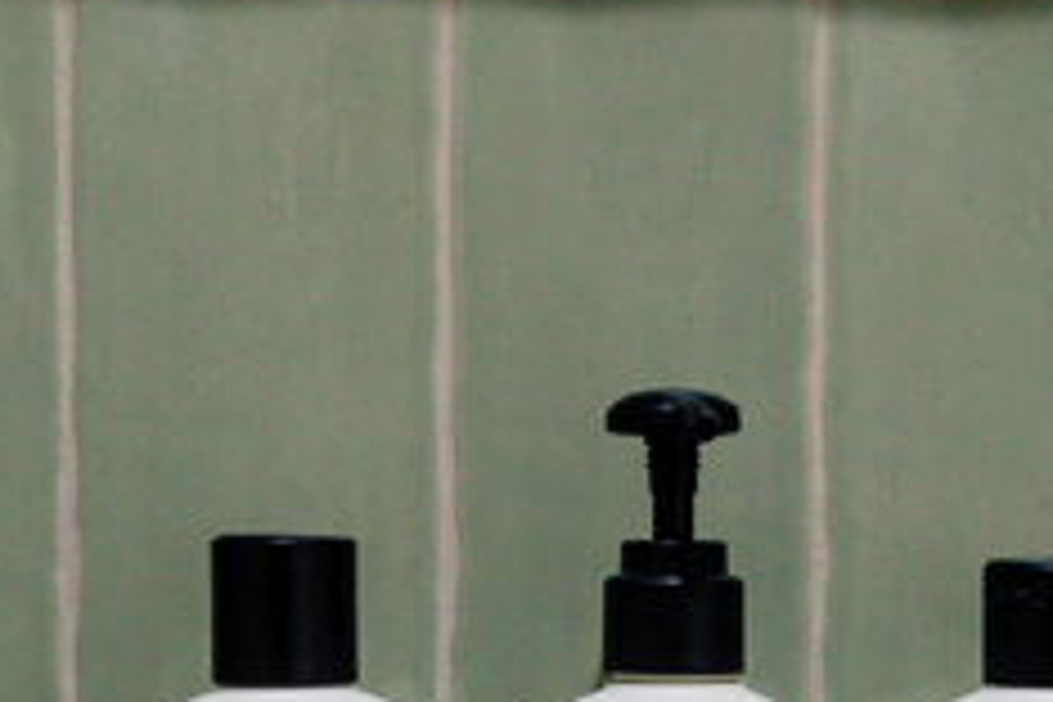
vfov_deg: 17.3
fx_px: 2252
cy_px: 688
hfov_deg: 25.9
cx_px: 819
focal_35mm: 77
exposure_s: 1/60
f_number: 10
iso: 2500
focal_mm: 30
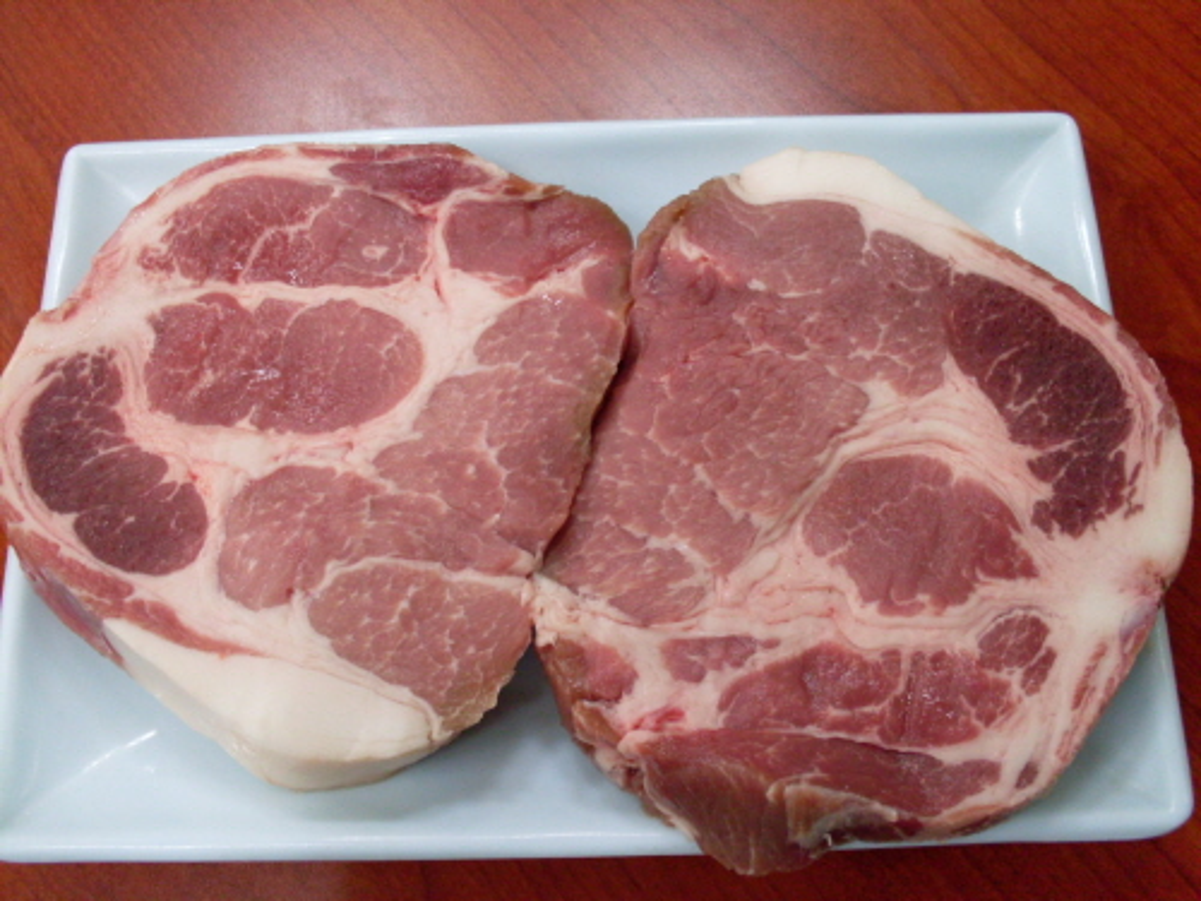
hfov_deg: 49.0
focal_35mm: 38
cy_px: 450
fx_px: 1318
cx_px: 600
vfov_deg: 37.7
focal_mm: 6.3
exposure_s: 1/45
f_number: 2.8
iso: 200
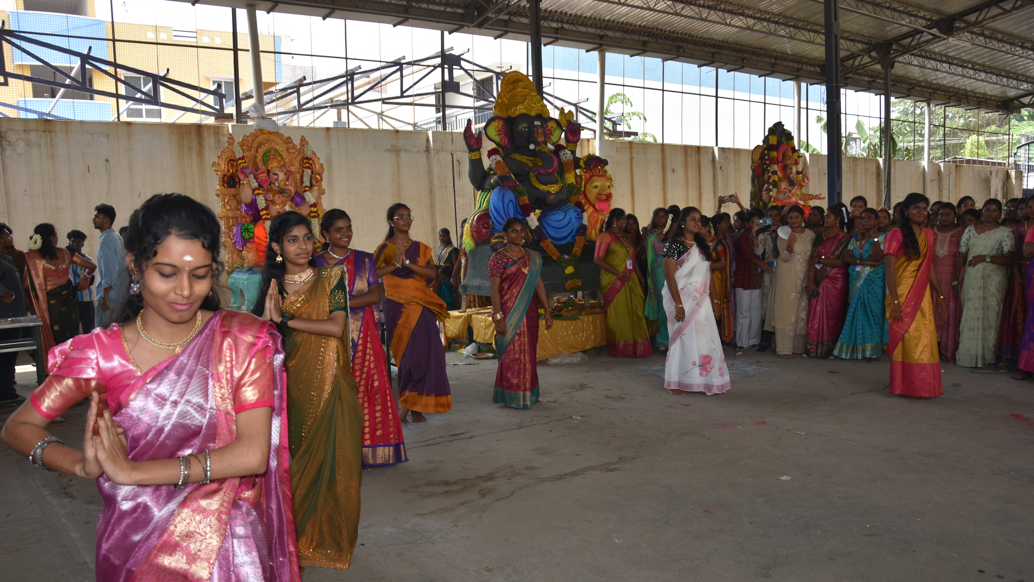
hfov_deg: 66.1
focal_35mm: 29
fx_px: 795
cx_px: 512
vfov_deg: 40.1
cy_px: 324
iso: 110
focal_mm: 18
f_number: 3.5
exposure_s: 1/250
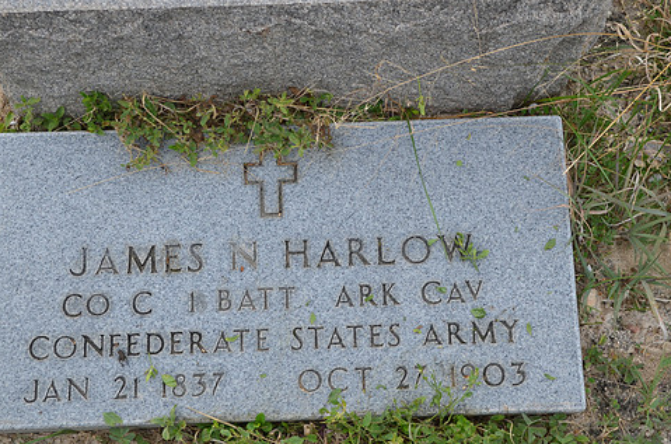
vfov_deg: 21.3
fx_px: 1183
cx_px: 325
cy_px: 207
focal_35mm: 64
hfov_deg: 31.7
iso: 200
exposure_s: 1/160
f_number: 6.3
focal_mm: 35
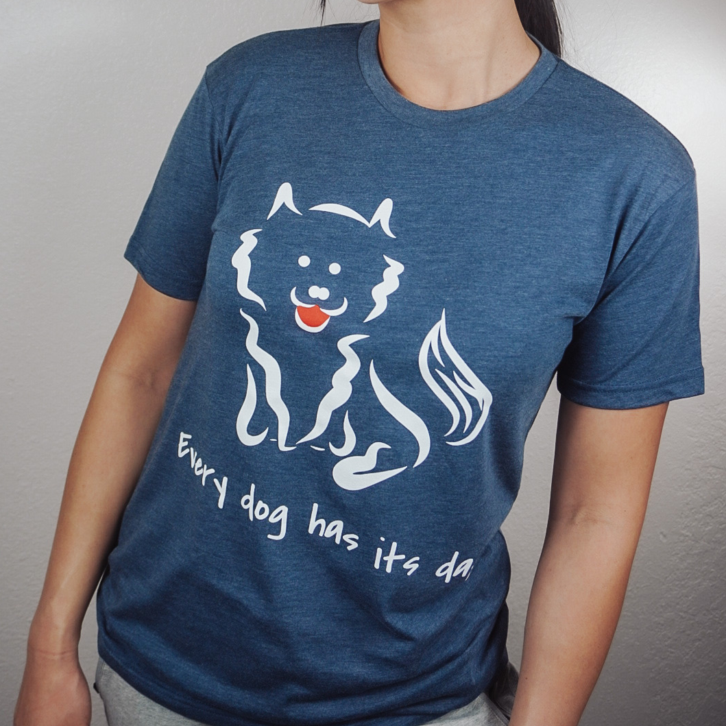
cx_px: 362
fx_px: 1154
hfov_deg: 34.9
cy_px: 227
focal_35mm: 49
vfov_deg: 34.5
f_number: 4.5
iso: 250
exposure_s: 1/160
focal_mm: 25
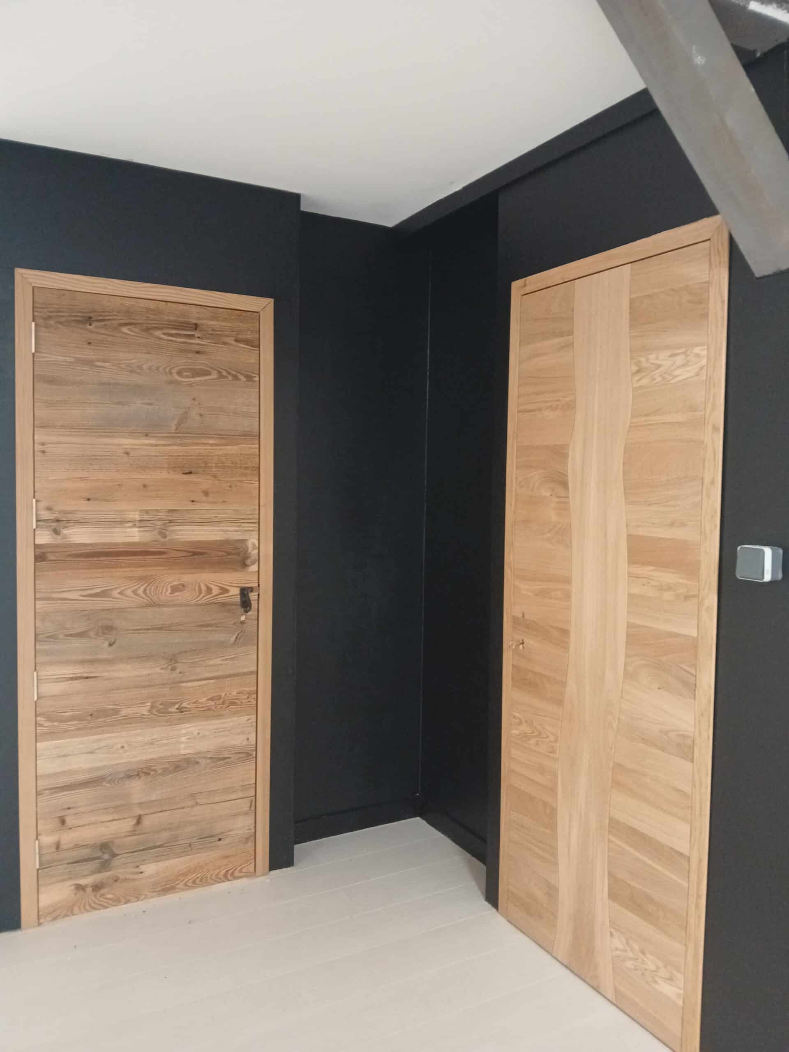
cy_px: 526
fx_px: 790
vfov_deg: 67.3
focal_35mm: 26
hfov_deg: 53.1
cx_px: 394
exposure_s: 1/25
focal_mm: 3.98
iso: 400
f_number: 1.8
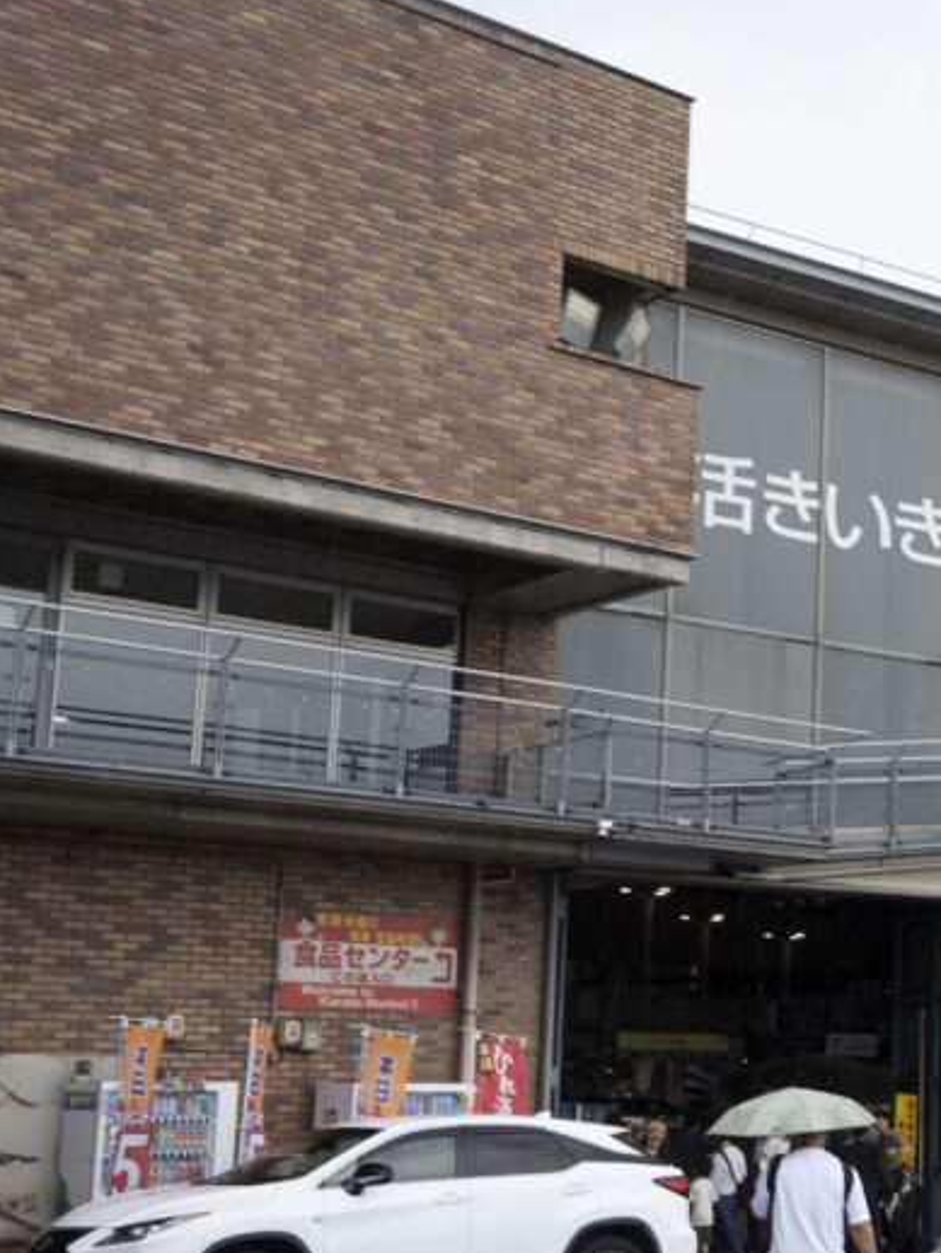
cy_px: 722
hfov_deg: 23.6
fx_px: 2064
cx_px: 1115
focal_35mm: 57
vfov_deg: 33.7
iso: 100
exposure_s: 1/125
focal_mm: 30
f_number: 9
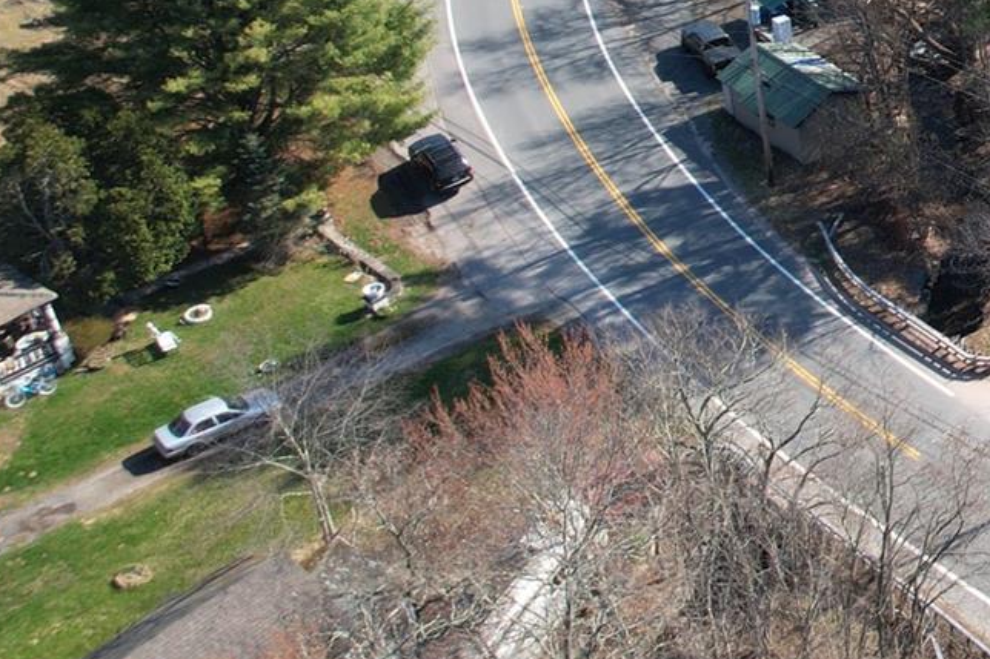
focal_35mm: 70
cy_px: -187
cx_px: 1434
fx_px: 1924
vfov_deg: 18.2
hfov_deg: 23.7
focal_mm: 8.38
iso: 100
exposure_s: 1/725
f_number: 2.8
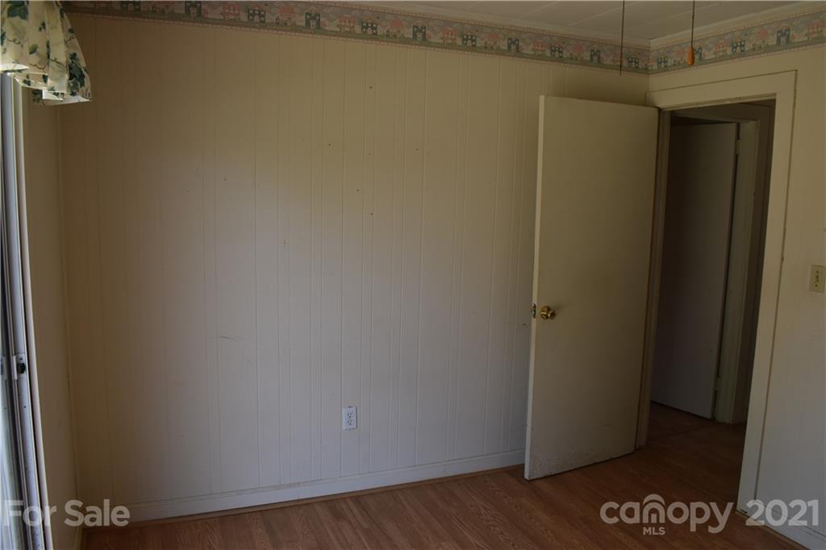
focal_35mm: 27
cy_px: 275
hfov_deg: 67.4
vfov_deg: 47.9
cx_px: 413
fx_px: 619
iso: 400
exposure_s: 1/200
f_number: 7.1
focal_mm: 18
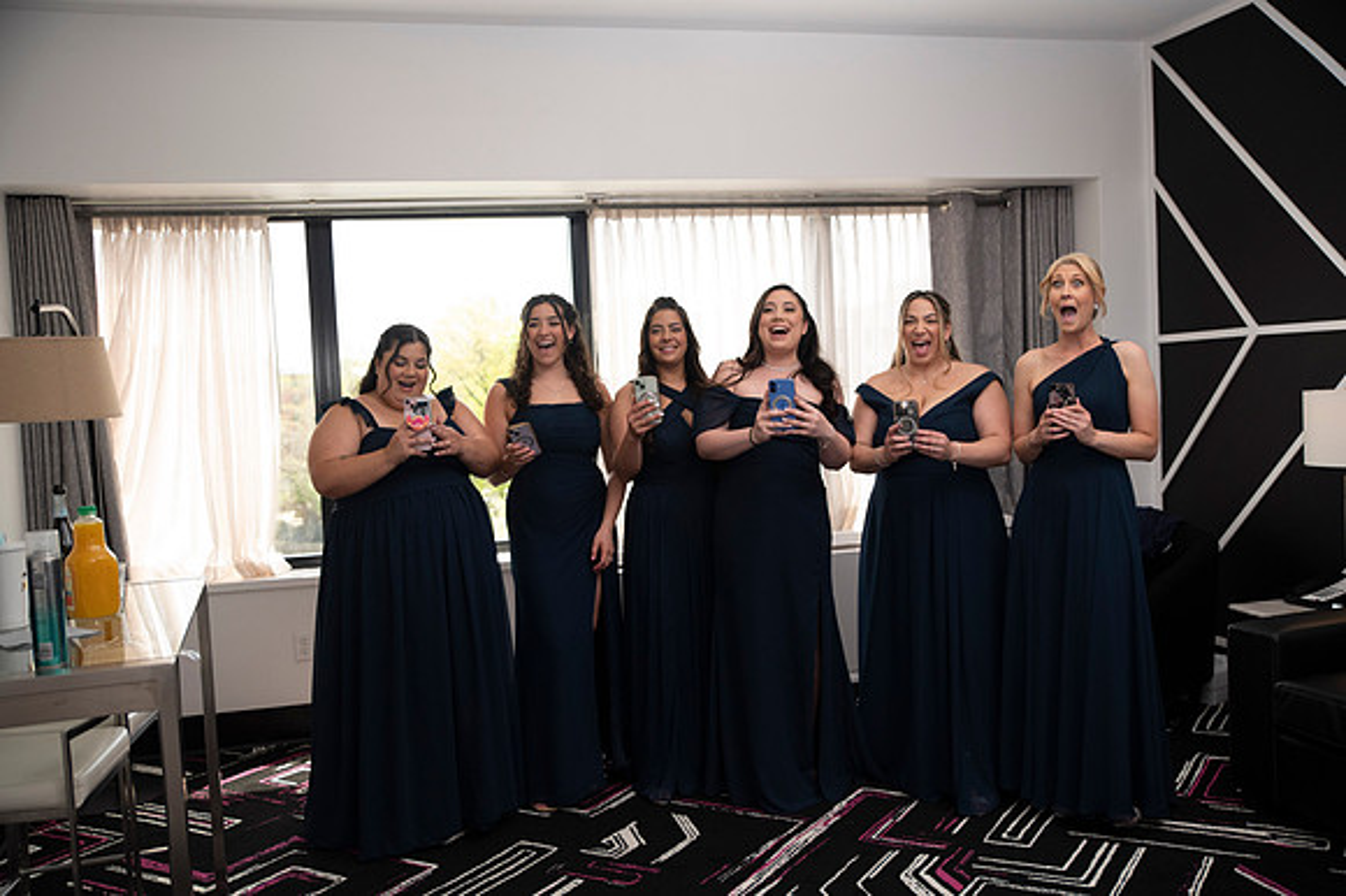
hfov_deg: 58.7
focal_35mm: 32
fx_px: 1196
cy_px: 448
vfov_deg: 41.1
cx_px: 673
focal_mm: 32
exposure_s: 1/1600
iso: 1600
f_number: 2.8
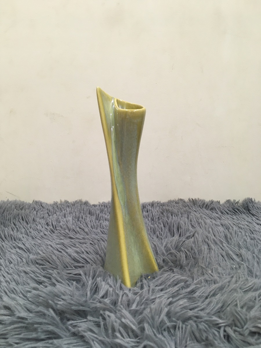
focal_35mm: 29
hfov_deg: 48.2
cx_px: 130
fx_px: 292
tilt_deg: -9.9
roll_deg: -0.5
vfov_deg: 61.7
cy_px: 174
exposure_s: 1/33
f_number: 2.2
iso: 80
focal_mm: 4.15
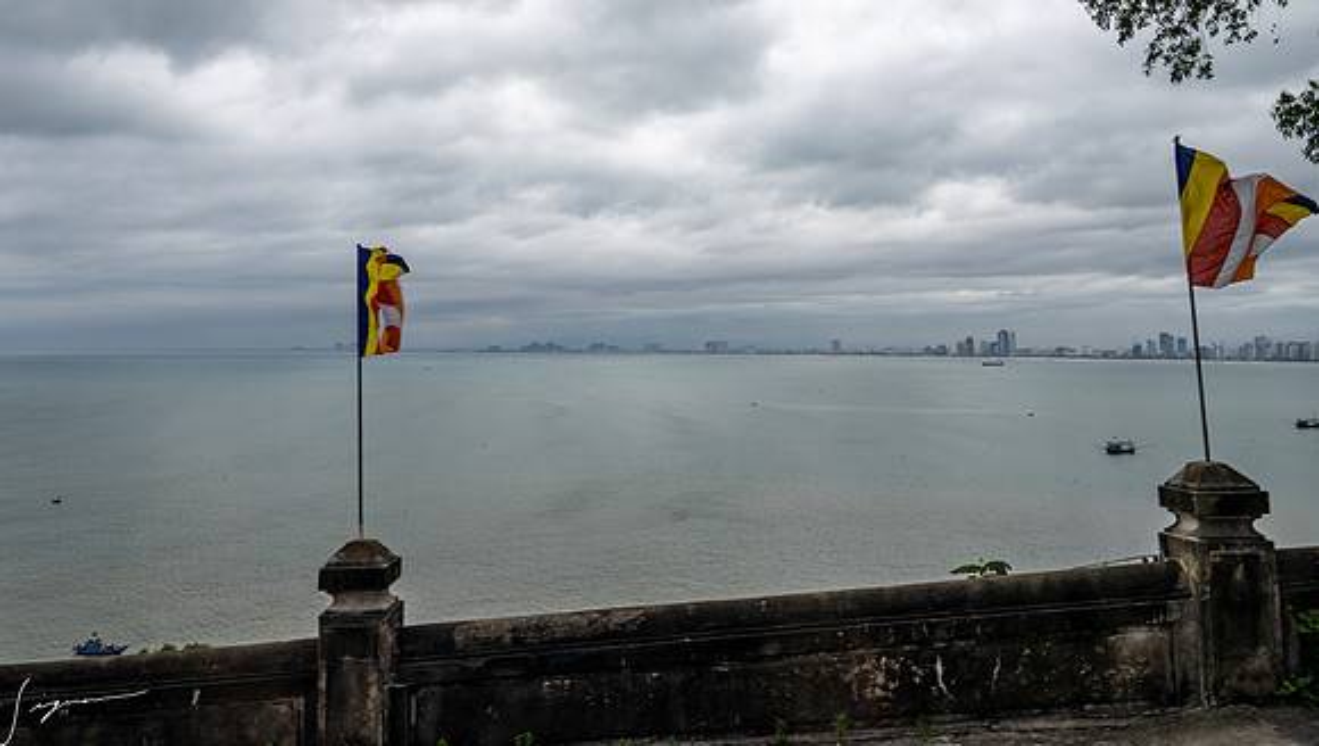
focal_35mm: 29
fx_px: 1023
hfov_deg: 65.4
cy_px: 279
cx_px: 586
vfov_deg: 39.8
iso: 64
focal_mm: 24
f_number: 9
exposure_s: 1/320
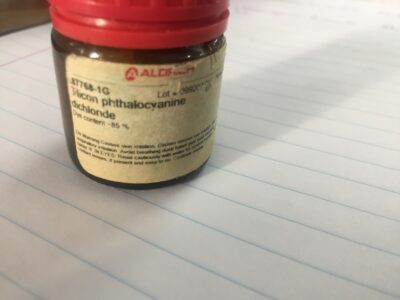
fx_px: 335
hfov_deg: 61.7
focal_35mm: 29
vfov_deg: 48.2
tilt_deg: -35.2
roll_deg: -7.4
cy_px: 150
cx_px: 200
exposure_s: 1/33
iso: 125
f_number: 2.2
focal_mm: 4.15
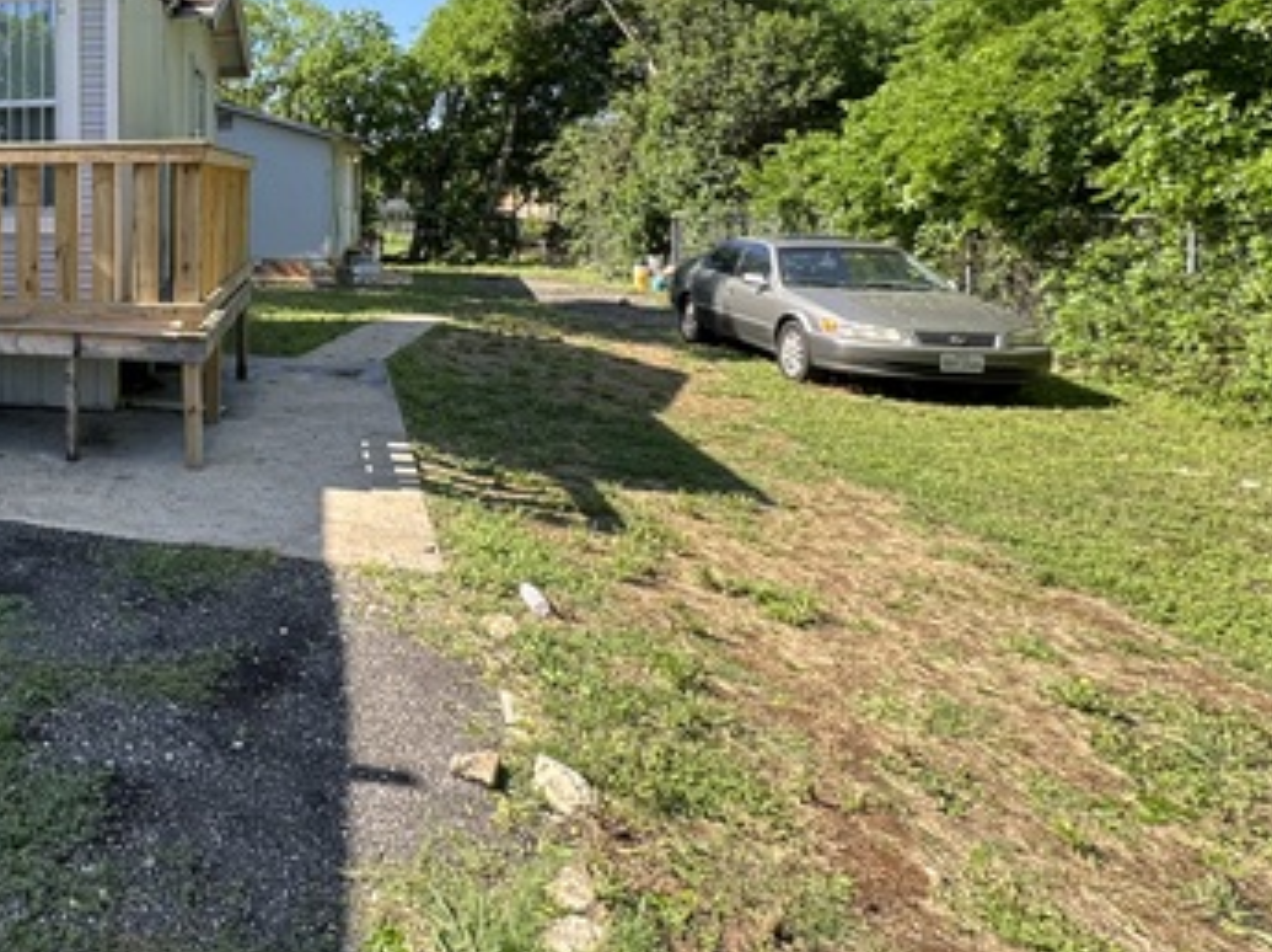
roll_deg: +0.9
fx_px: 954
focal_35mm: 26
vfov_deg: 50.5
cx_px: 100
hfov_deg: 56.8
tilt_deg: -2.3
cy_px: 225
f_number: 2.2
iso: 40
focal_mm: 2.22
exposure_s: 1/331
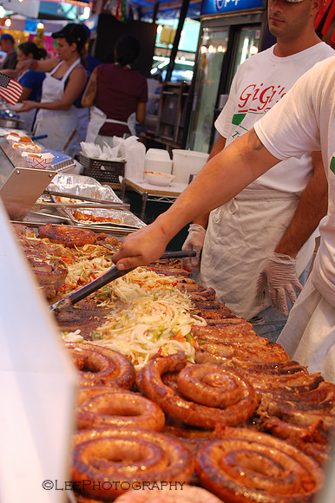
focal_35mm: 52
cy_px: 252
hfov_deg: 25.7
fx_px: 734
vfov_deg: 37.9
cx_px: 168
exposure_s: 1/125
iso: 220
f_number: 3.5
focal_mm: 35
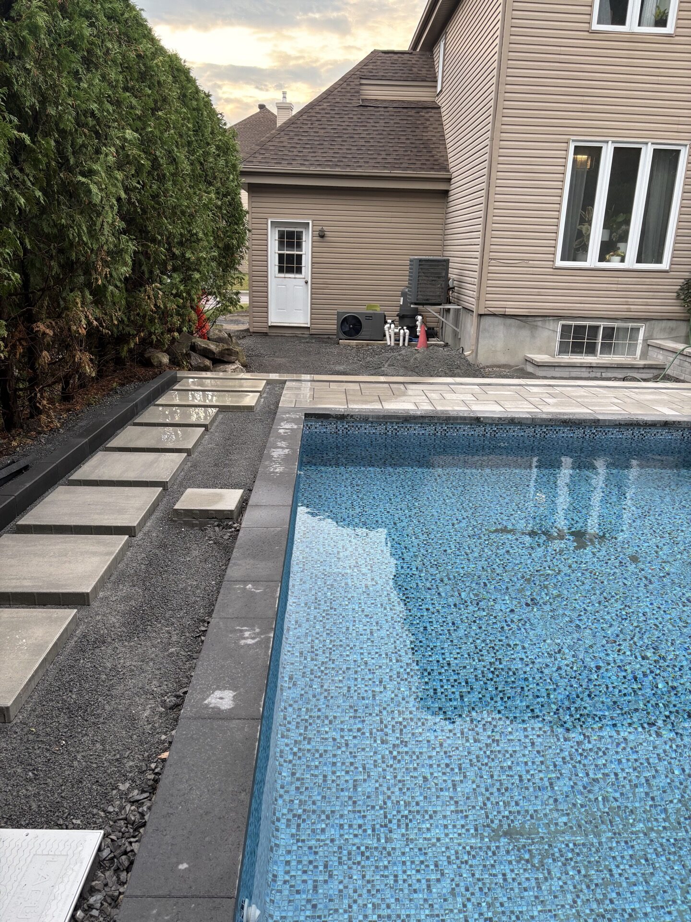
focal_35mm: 26
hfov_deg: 53.1
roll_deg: -0.9
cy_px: 461
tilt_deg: -15.1
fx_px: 692
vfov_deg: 67.3
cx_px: 346
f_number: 1.6
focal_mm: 5.96
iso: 32
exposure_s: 1/121
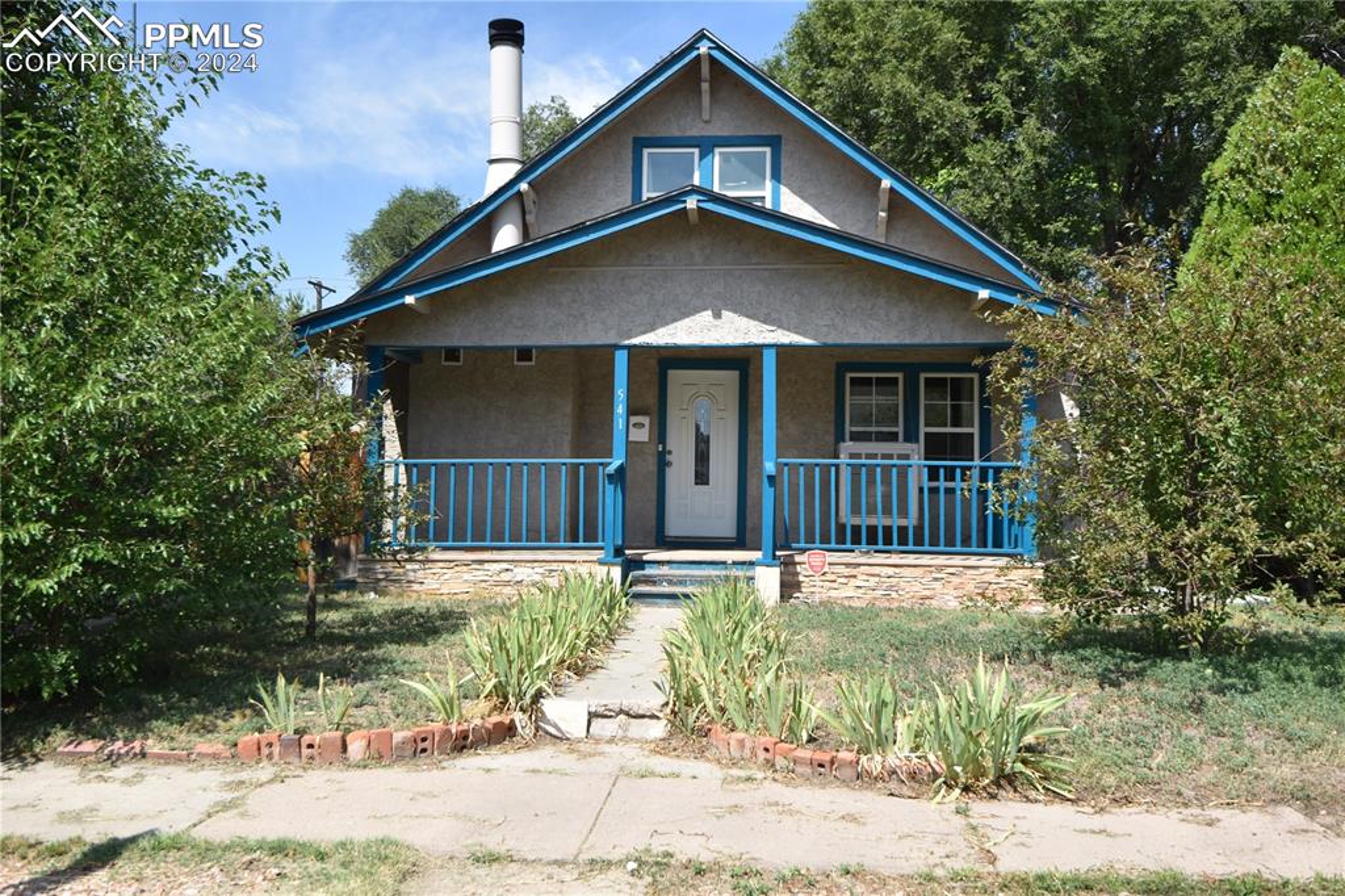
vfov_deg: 43.6
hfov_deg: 61.9
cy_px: 448
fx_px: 1120
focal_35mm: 30
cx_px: 672
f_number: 8
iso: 110
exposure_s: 1/250
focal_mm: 20
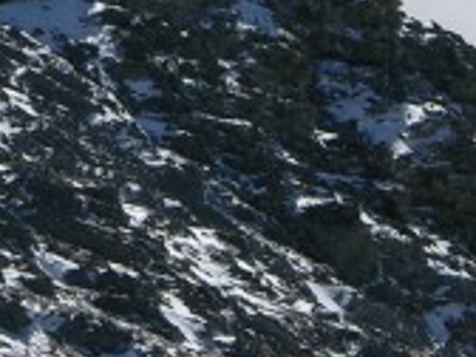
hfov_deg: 3.2
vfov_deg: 2.4
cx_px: -419
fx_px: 8402
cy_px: 37
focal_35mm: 611
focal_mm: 25.4
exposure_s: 1/547
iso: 50
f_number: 5.8
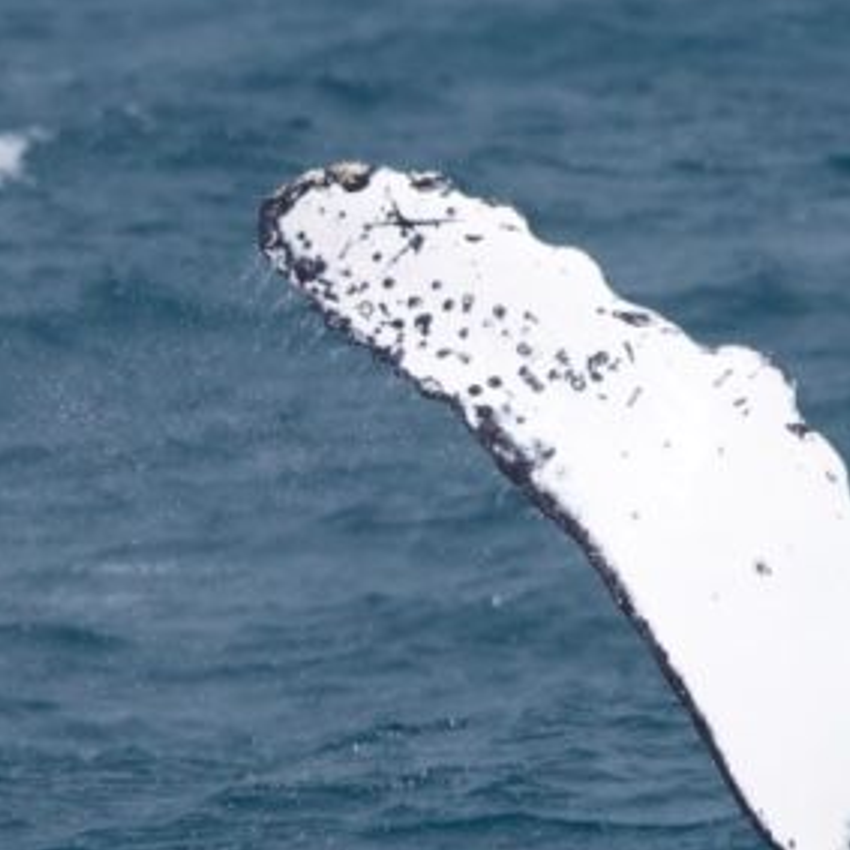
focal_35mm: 1373
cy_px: 743
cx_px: 709
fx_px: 38143
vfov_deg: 1.3
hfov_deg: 1.3
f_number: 8
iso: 800
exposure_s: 1/3200
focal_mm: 571
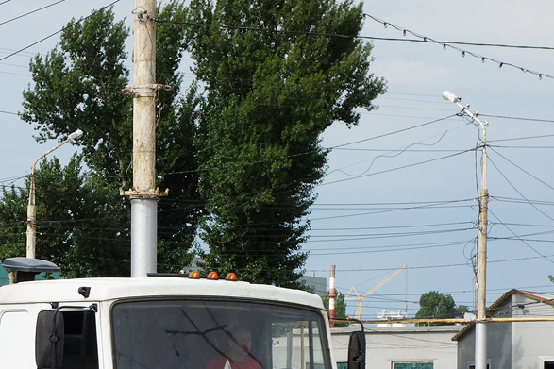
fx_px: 2738
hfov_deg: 11.5
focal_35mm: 178
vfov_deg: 7.7
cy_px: 370
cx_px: 43
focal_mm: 32.17
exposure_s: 1/500
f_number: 6.3
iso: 125
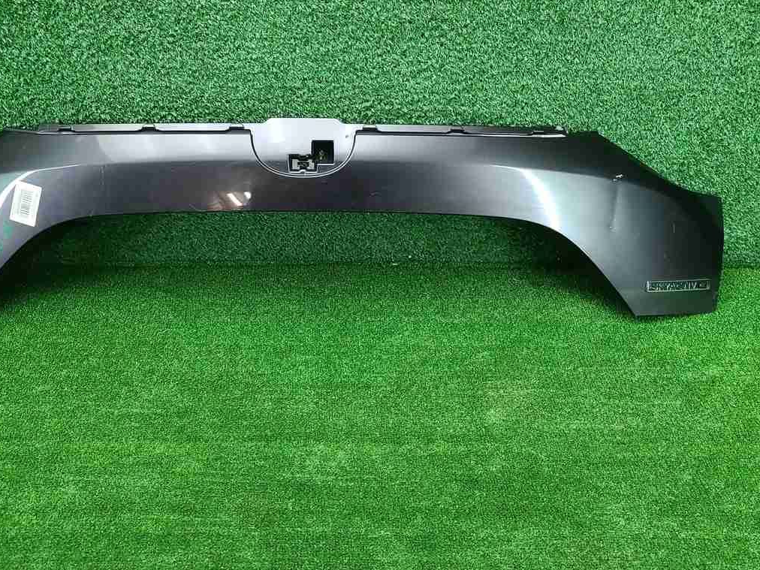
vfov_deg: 38.4
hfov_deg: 50.0
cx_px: 327
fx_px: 812
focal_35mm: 37
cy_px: 212
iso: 199
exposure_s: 1/50
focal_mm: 5.4
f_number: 1.8
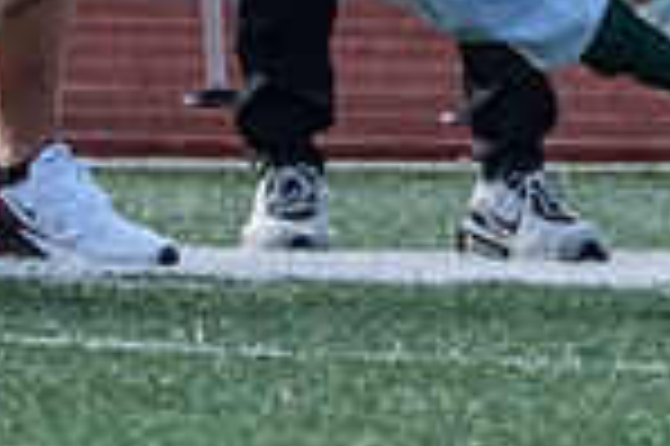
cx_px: -272
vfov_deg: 0.5
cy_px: -420
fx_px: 52314
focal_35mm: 2814
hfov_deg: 0.7
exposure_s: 1/1250
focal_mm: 510
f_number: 8
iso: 1000
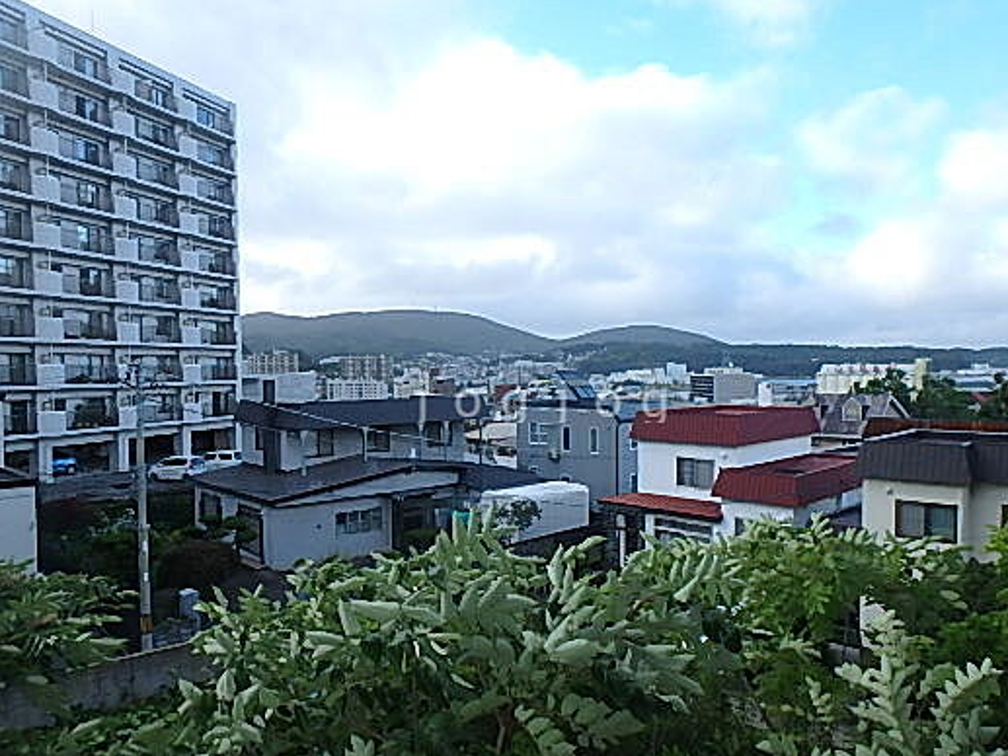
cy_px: 399
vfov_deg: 53.1
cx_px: 544
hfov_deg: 67.2
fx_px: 757
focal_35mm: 26
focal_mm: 3.7
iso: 125
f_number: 3.5
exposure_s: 1/320
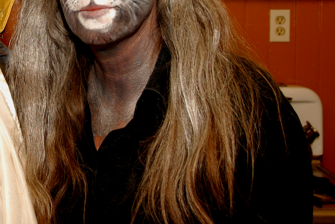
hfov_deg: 22.5
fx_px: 820
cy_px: 17
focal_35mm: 88
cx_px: 33
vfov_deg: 15.4
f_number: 5
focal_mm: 26
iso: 200
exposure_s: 1/60
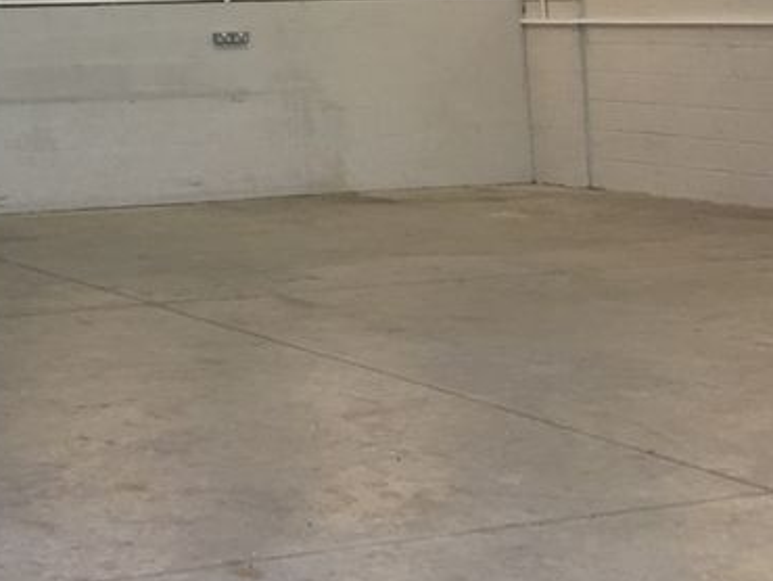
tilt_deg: +5.4
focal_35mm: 87
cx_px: -6
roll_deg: +2.2
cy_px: -166
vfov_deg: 16.1
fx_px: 1944
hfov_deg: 21.7
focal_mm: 4.15
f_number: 2.2
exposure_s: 1/33
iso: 64
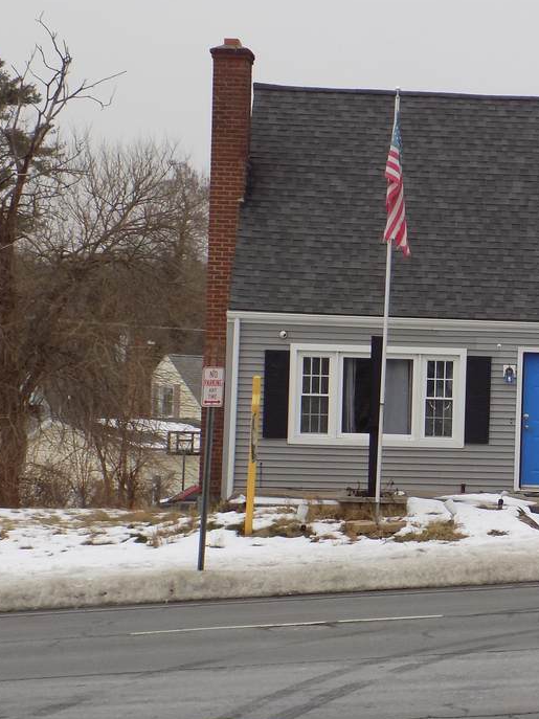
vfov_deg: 17.9
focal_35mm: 110
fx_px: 2284
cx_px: 587
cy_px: 379
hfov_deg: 13.2
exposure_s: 1/160
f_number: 4
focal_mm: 10.5
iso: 80
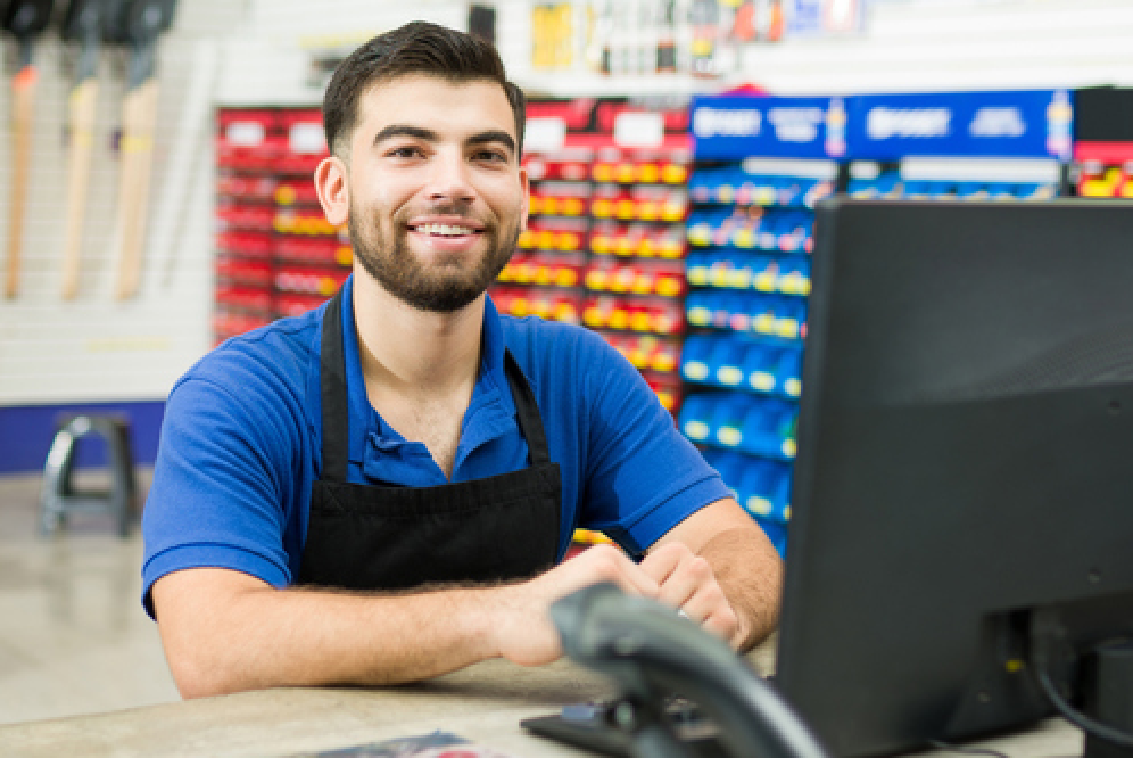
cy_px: 338
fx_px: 2079
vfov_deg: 20.6
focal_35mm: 66
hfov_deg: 30.5
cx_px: 537
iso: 100
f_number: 1.8
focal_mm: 35
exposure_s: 1/160
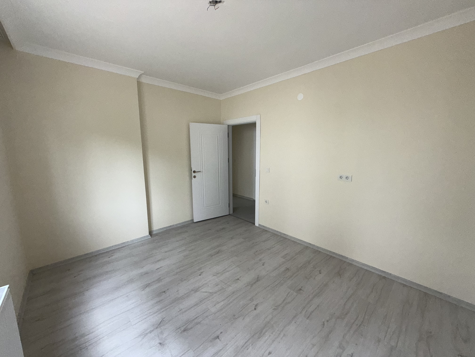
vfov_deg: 85.7
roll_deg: +0.2
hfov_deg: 102.1
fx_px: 192
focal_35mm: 14
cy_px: 178
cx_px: 238
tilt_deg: -8.5
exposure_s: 1/122
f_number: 2.2
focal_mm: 2.22
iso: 125
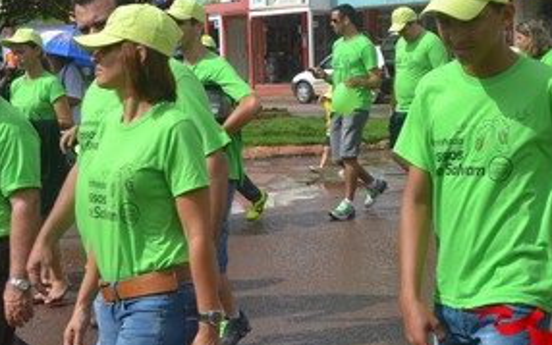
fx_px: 1159
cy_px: 139
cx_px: 291
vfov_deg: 16.9
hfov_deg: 26.8
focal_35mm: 77
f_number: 9
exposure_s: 1/320
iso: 100
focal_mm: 32
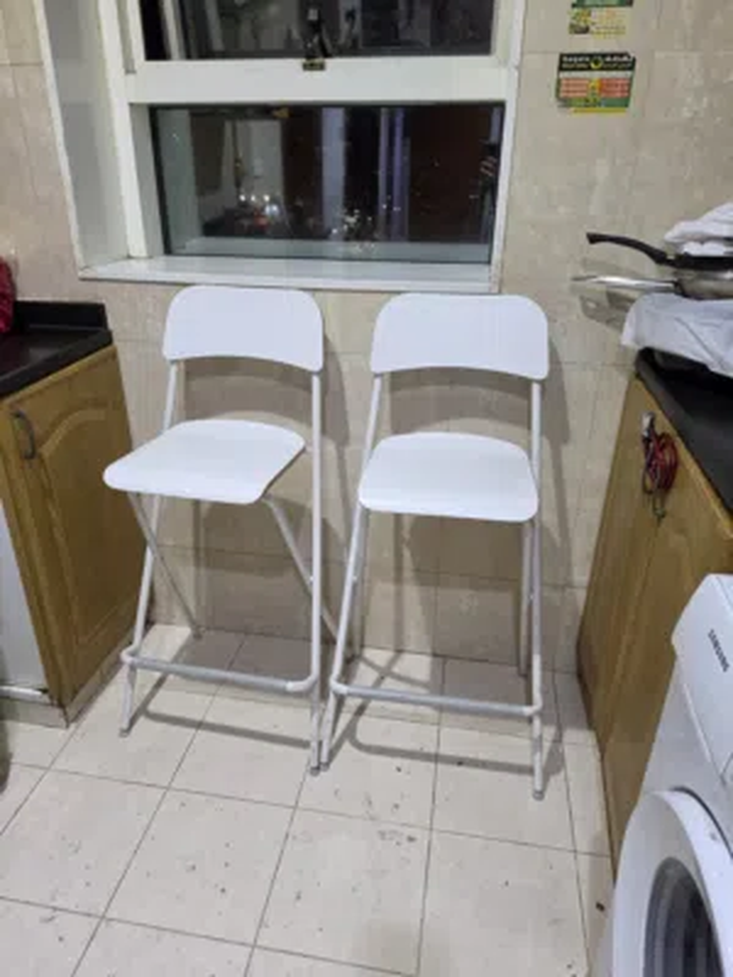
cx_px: 366
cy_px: 488
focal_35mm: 23
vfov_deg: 73.9
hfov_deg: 58.9
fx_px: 649
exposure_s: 1/100
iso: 160
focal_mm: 6.5
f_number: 1.4
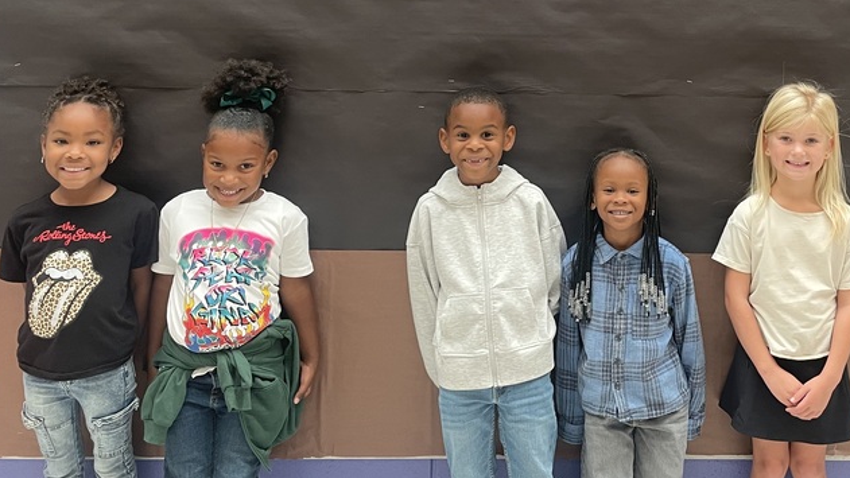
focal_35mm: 46
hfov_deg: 43.7
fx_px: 1037
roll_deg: -1.9
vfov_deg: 25.0
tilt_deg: -3.9
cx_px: 587
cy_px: 31
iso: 100
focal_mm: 4.2
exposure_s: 1/60
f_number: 1.6
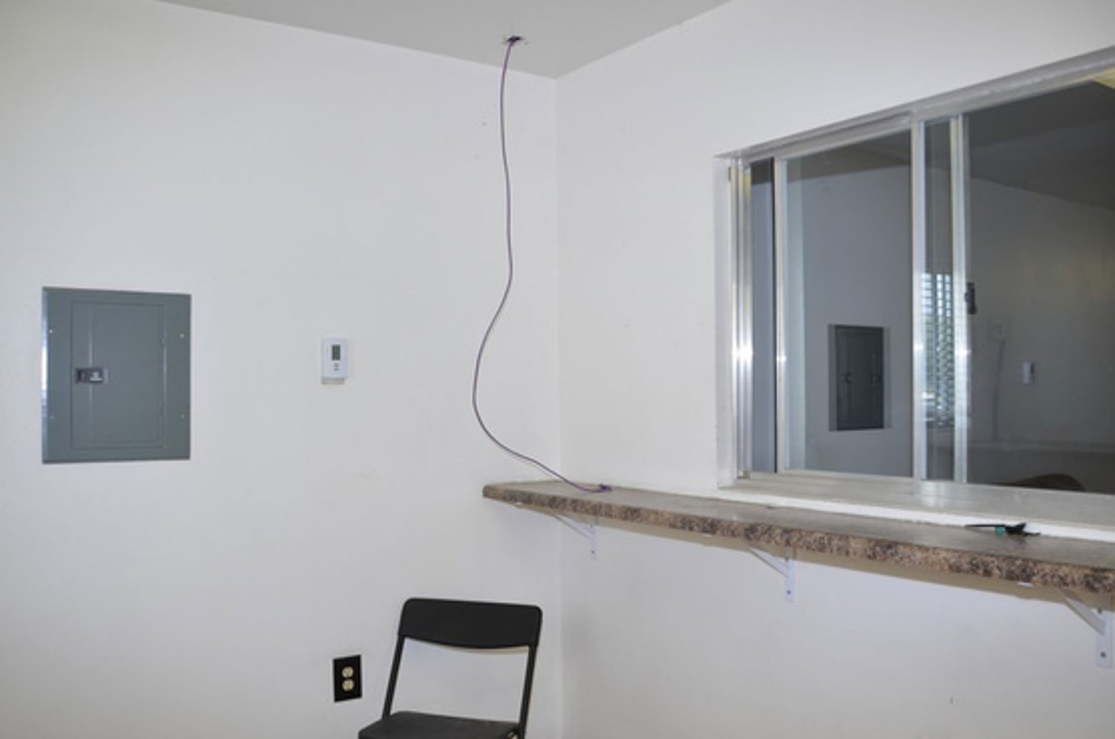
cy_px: 395
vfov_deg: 42.1
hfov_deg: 60.4
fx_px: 958
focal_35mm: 31
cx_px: 548
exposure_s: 1/40
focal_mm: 18
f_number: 3.5
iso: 100
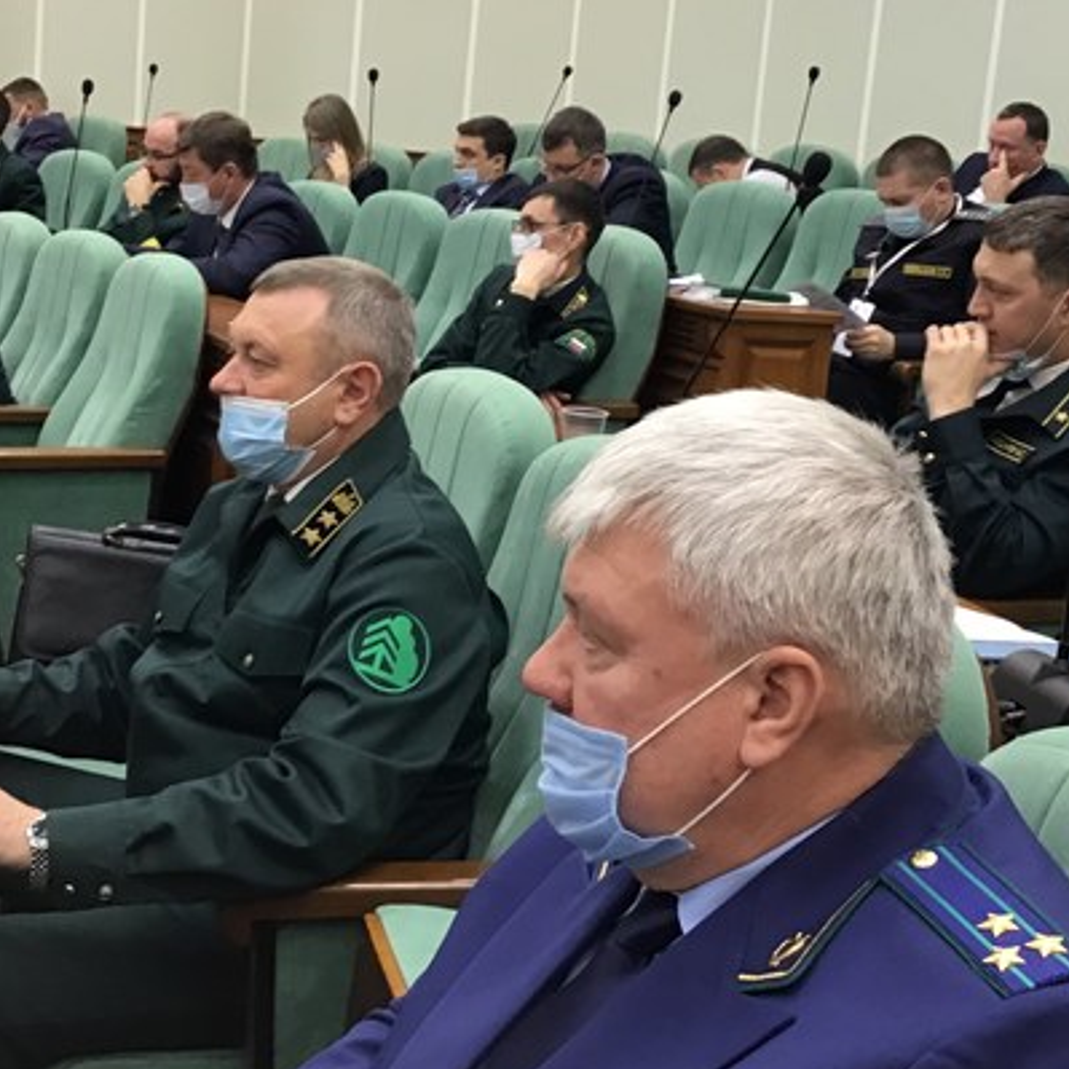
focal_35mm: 55
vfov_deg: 31.1
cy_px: 472
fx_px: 1922
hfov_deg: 31.1
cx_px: 469
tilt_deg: -11.3
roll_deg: -4.6
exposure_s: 1/33
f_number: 2.4
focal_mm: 3.3
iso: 125
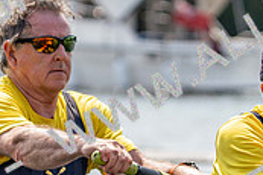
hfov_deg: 3.1
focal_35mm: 671
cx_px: 236
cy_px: 159
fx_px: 4897
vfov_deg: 2.0
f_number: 5.6
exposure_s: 1/1600
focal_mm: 200
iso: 200
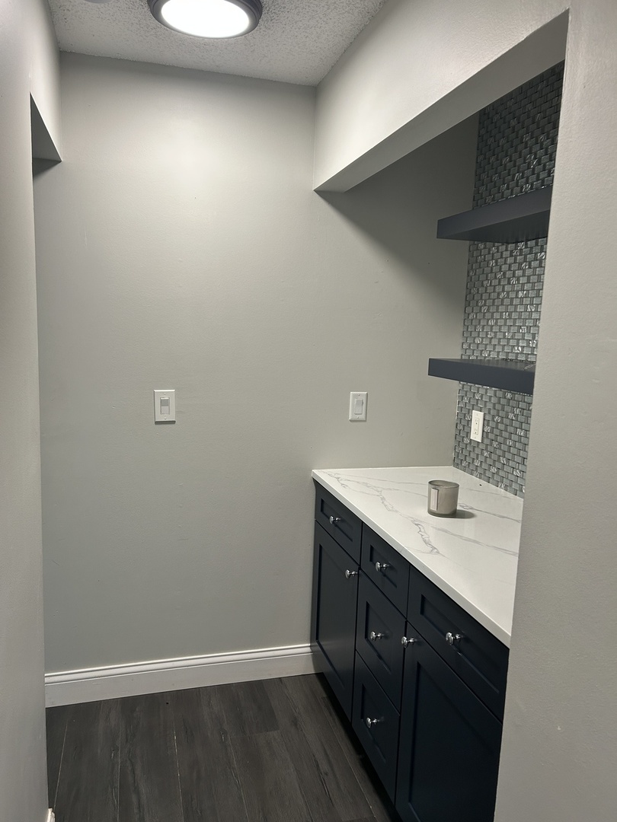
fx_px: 618
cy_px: 411
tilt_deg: -7.8
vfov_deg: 67.3
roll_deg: -2.0
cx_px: 308
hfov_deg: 53.1
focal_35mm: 26
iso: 100
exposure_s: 1/120
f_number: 1.5
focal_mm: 5.7
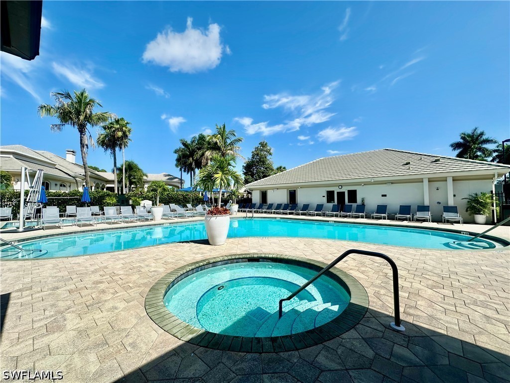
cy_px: 192
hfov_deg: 102.1
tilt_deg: +2.0
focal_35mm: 14
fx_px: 206
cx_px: 255
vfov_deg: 85.7
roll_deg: +0.5
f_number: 2.2
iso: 40
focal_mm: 2.22
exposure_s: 1/2959
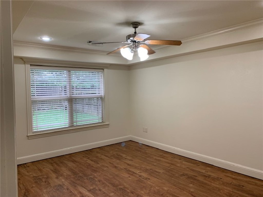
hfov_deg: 67.3
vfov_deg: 53.1
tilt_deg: -1.2
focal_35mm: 26
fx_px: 198
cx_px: 132
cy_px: 98
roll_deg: +2.2
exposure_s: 1/60
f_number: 1.8
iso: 50
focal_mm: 4.25
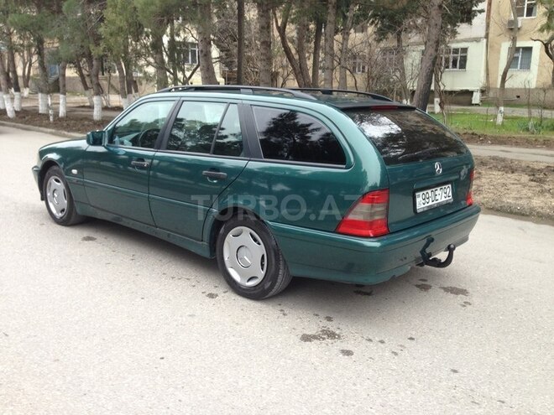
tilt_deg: -11.9
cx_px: 277
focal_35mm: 33
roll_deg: -1.2
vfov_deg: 42.9
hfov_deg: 55.4
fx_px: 528
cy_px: 208
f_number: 2.4
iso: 50
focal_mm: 4.12
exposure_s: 1/40
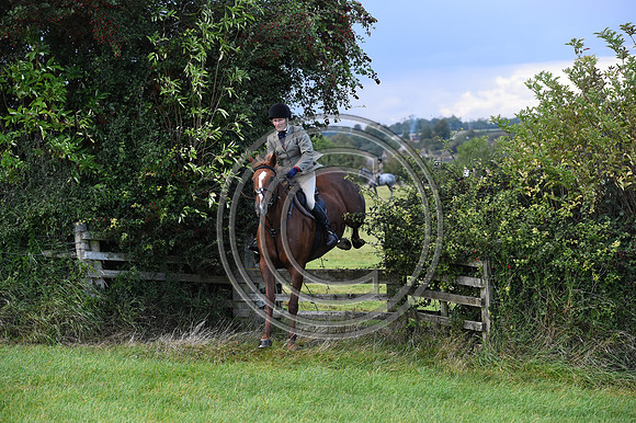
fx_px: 2384
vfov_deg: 10.1
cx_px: 318
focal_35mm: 135
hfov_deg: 15.2
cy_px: 212
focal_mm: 135
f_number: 5.6
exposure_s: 1/1250
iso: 3200
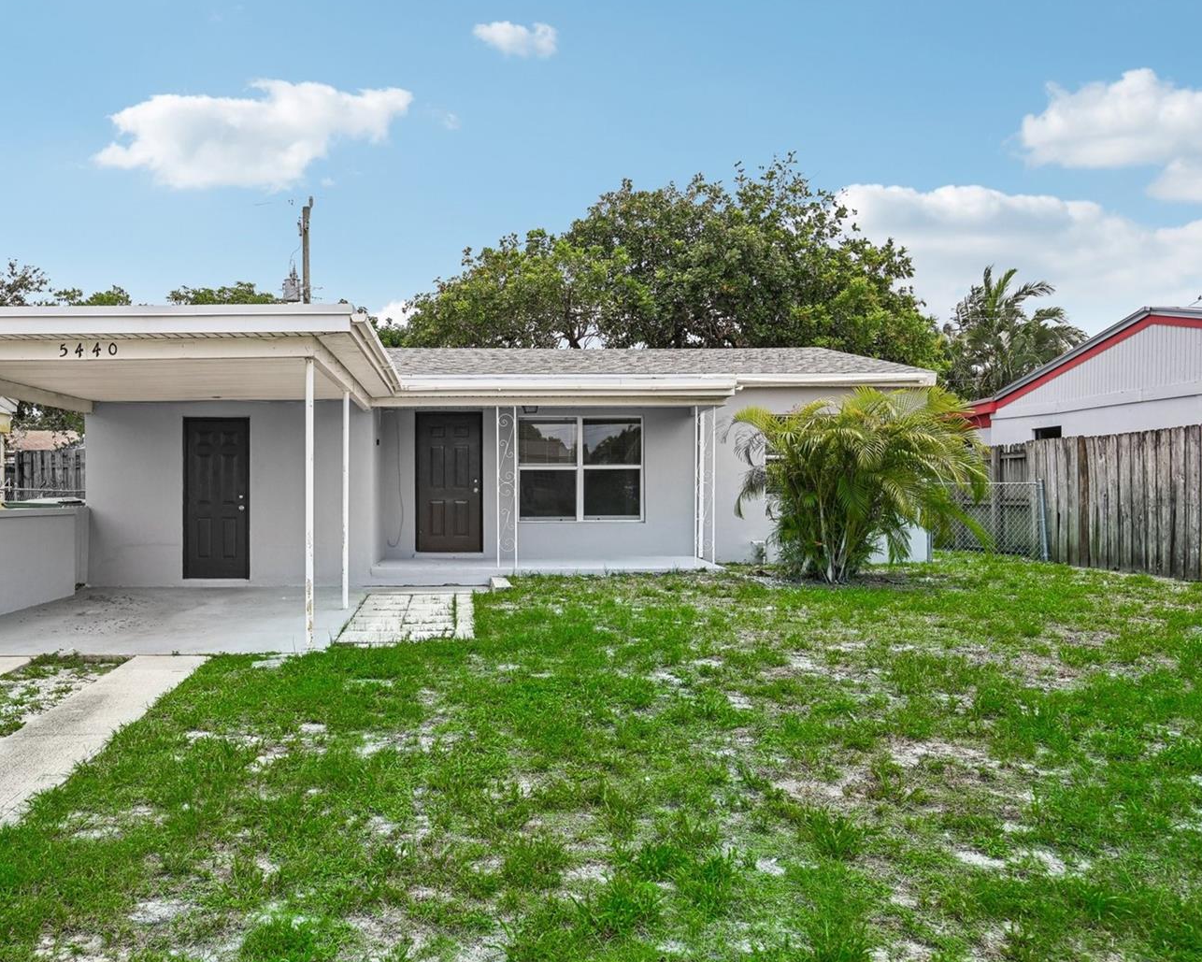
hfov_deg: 61.5
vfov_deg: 51.5
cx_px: 462
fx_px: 996
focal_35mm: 28
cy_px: 488
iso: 100
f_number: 5.6
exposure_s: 1/500
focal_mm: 24
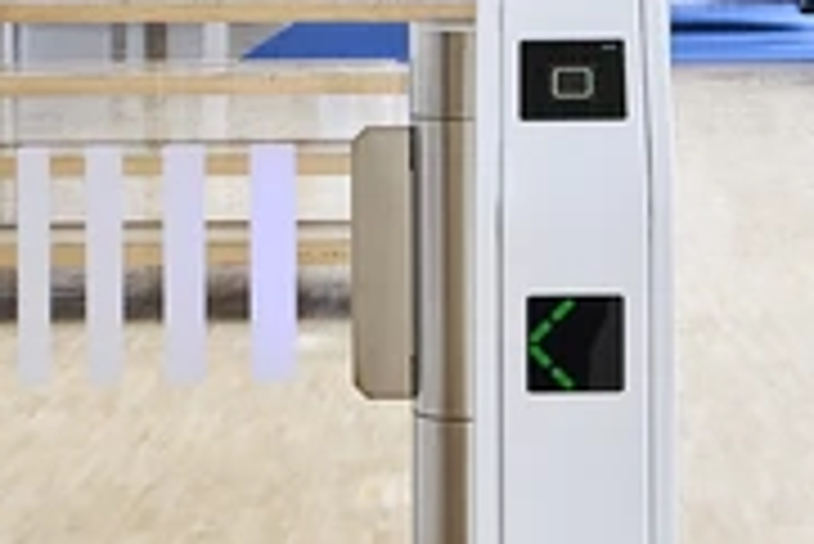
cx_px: 603
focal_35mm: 116
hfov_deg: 17.5
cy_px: -155
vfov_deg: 11.5
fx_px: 2625
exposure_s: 1/40
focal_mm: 15
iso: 125
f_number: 7.1
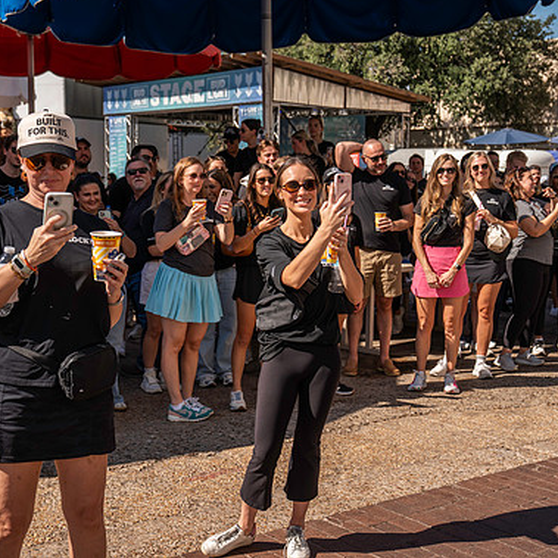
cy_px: 275
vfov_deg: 32.8
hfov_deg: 32.8
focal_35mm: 52
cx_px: 293
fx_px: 948
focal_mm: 40
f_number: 4.5
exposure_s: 1/640
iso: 100
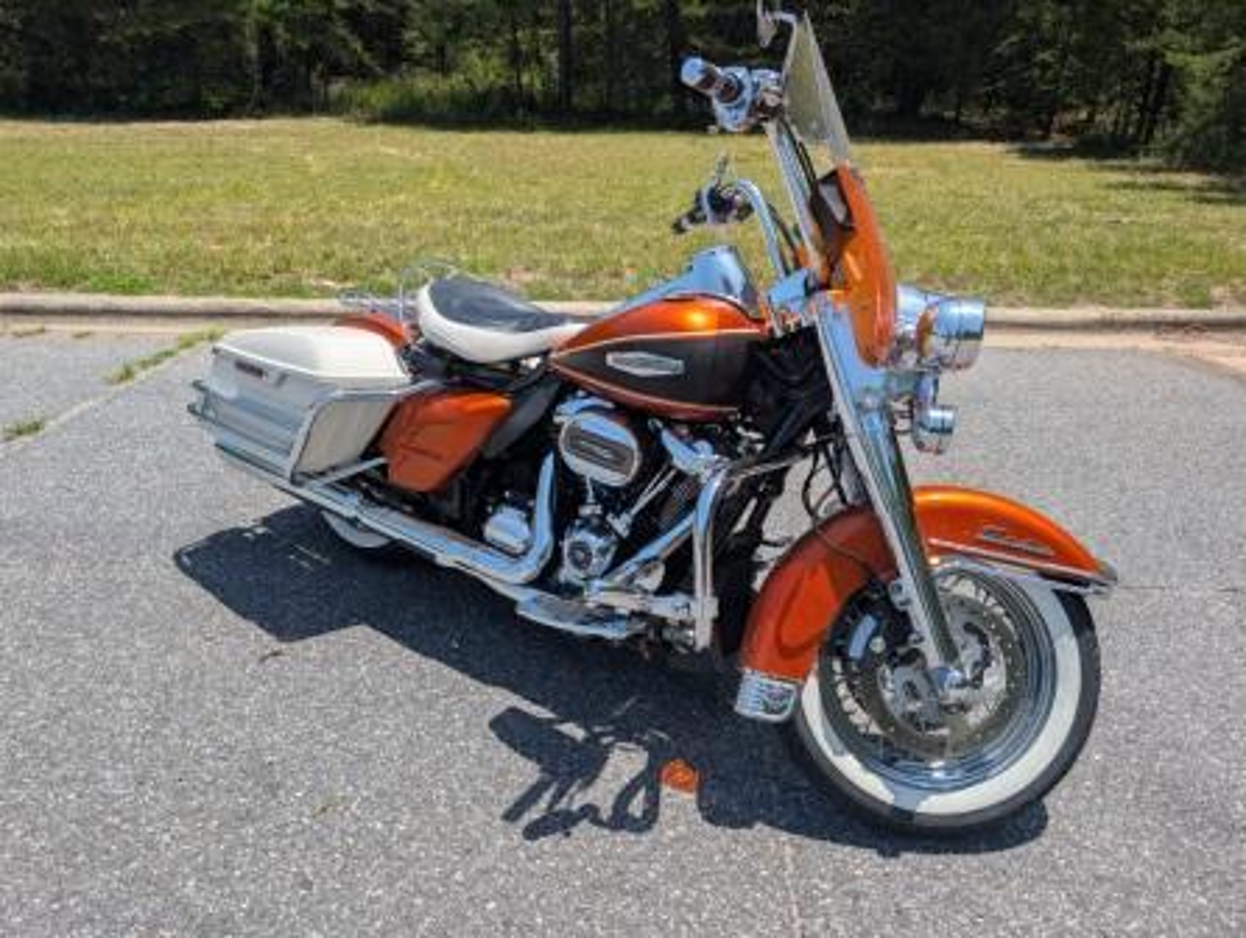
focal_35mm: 24
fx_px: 865
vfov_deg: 57.0
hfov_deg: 71.5
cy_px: 469
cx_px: 623
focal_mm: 6.9
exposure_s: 1/1100
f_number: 1.68
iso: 19
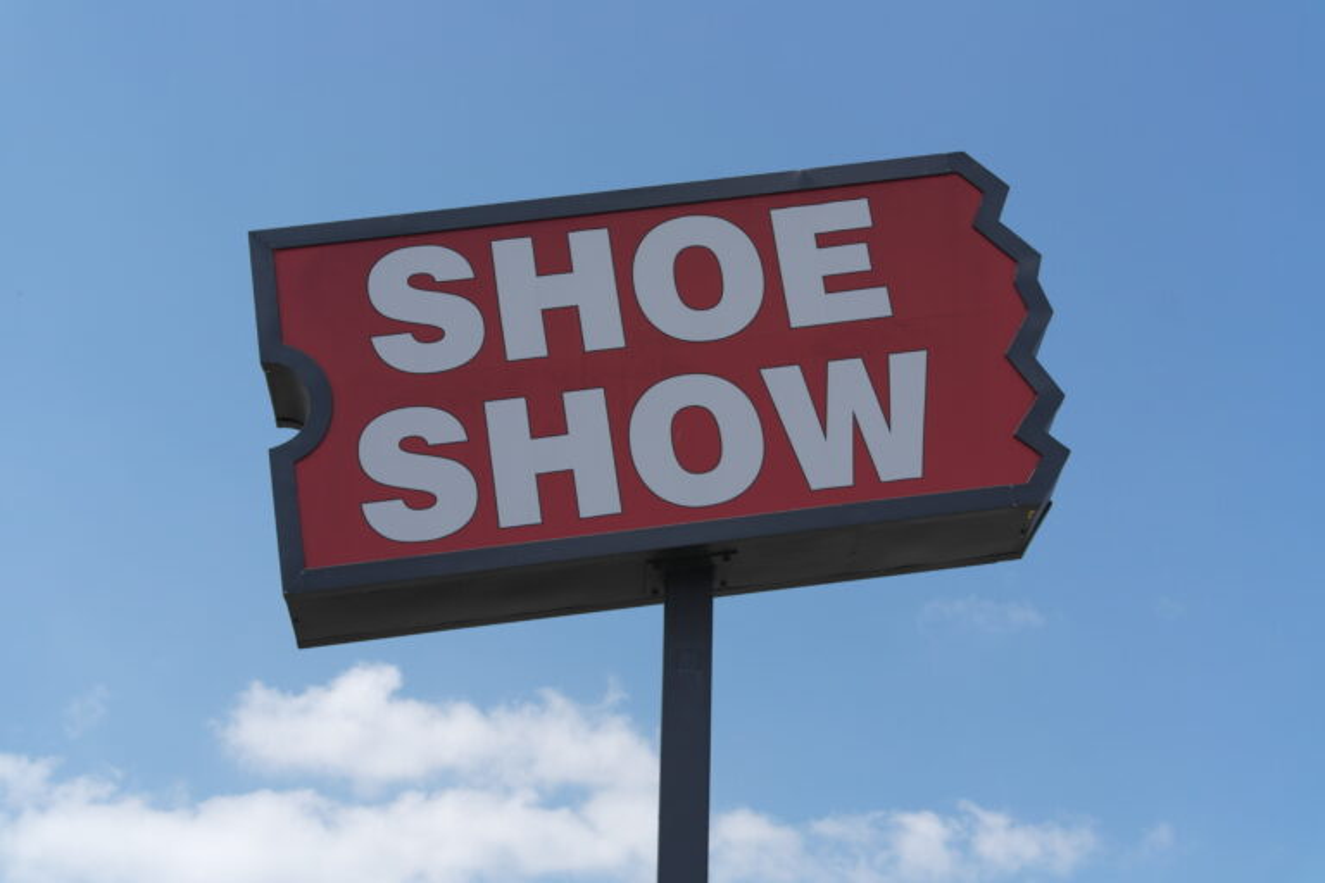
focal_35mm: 77
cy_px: 442
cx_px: 662
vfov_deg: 17.7
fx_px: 2834
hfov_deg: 26.3
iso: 100
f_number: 8
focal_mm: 50
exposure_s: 1/250
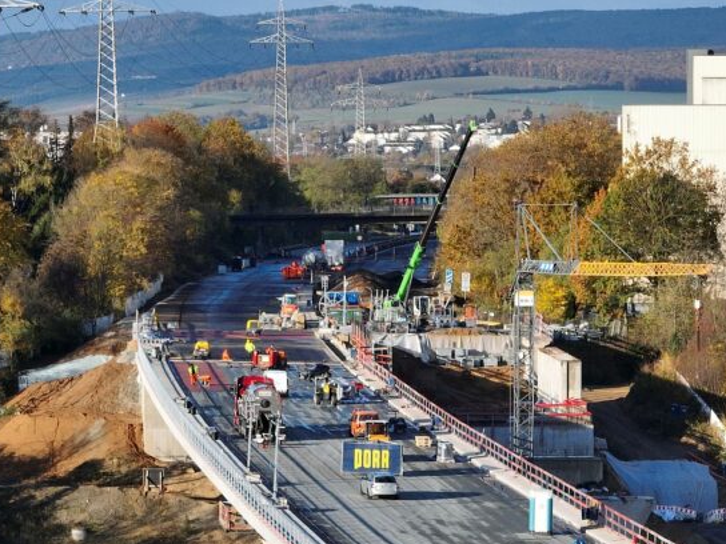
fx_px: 4320
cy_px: 324
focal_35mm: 206
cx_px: 410
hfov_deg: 9.6
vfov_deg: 7.2
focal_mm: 29.85
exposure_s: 1/15
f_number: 4.4
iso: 120
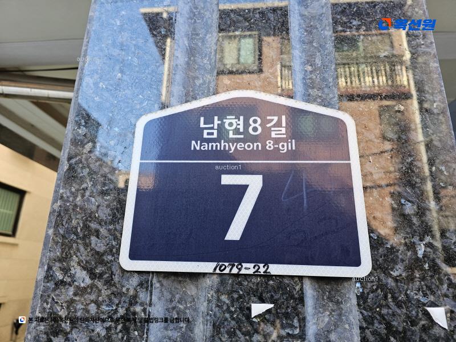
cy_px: 171
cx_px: 228
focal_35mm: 23
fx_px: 303
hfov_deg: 73.9
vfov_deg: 58.9
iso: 64
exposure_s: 1/149
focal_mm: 6.3
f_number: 1.7
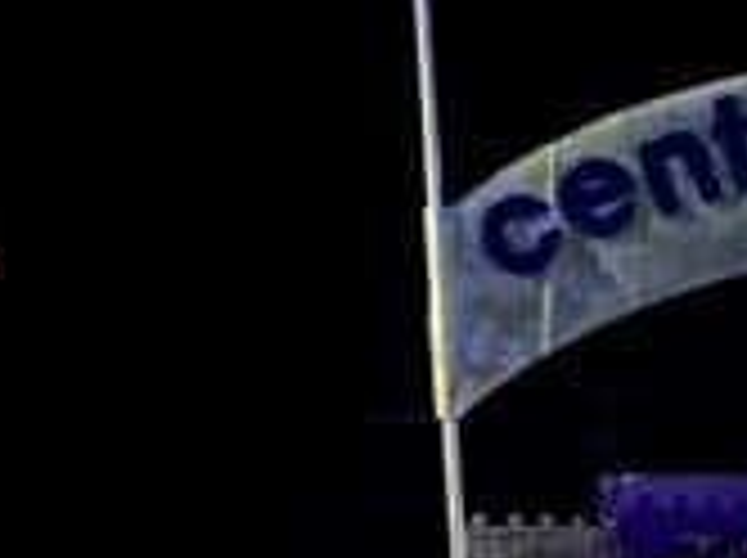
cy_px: 904
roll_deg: +0.0
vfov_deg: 3.8
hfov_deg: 5.0
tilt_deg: +3.9
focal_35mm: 390
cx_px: 1750
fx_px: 8404
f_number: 2.8
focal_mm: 9
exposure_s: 1/41
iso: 800
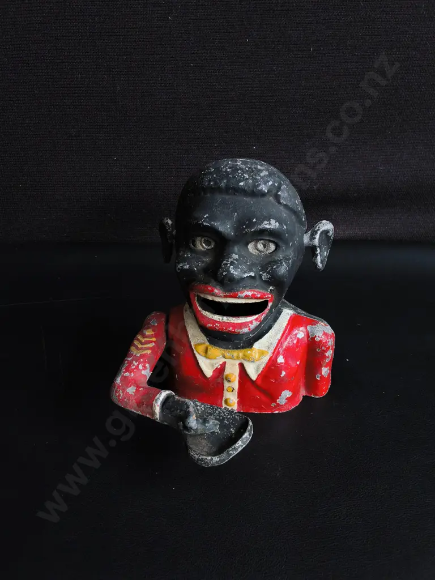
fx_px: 452
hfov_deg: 51.4
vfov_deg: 65.3
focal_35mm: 27
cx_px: 218
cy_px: 290
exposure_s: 1/100
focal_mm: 2.87
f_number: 2
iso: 80
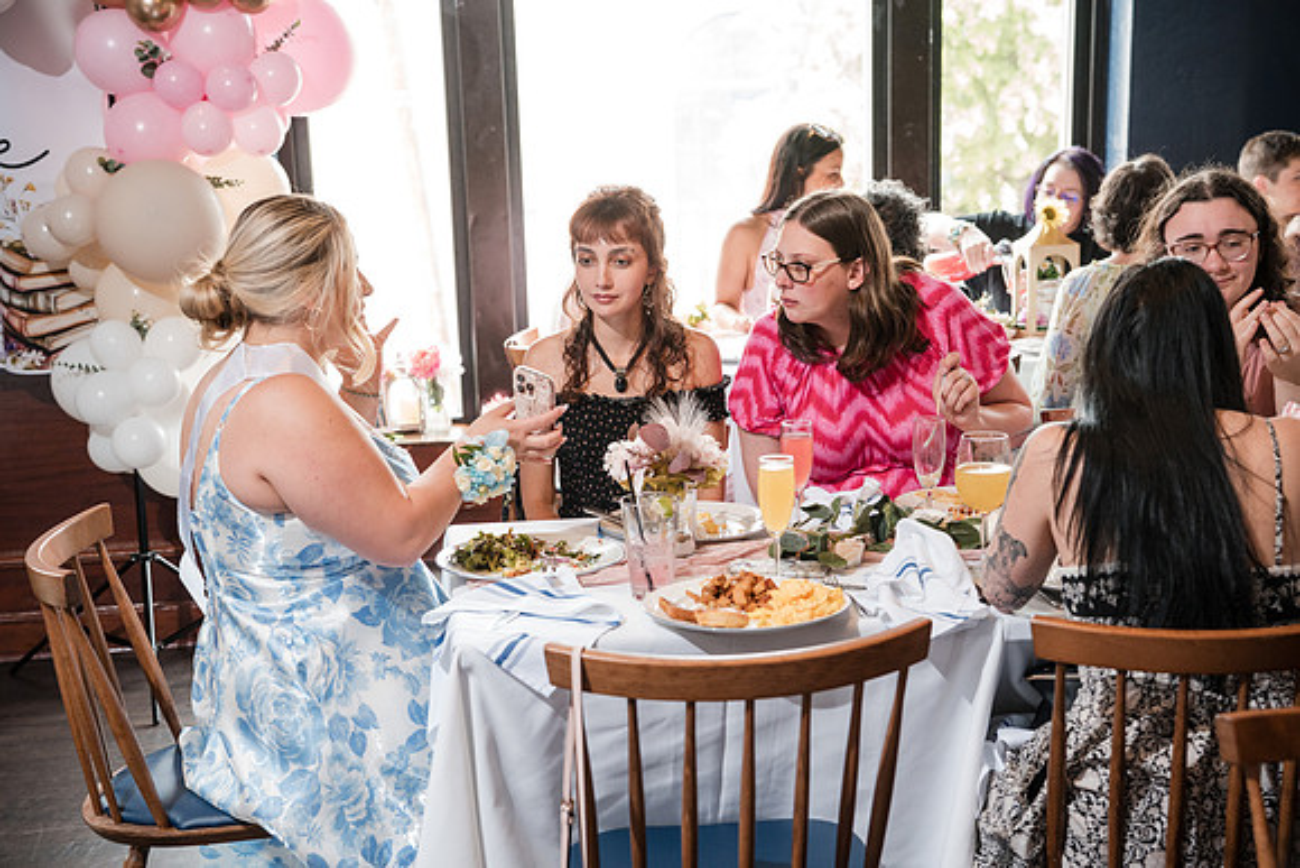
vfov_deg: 26.5
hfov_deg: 38.9
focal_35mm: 51
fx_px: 1842
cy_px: 434
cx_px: 650
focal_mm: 51
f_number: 4
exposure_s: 1/250
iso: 2500
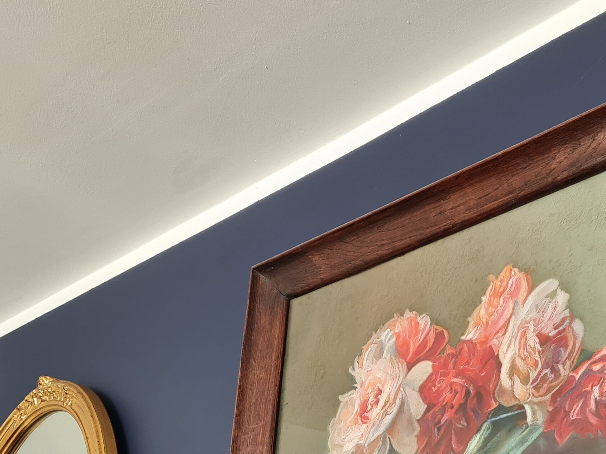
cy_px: 459
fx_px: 1085
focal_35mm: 62
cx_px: 474
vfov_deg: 22.7
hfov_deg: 30.5
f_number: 1.8
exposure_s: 1/100
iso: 160
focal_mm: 5.4
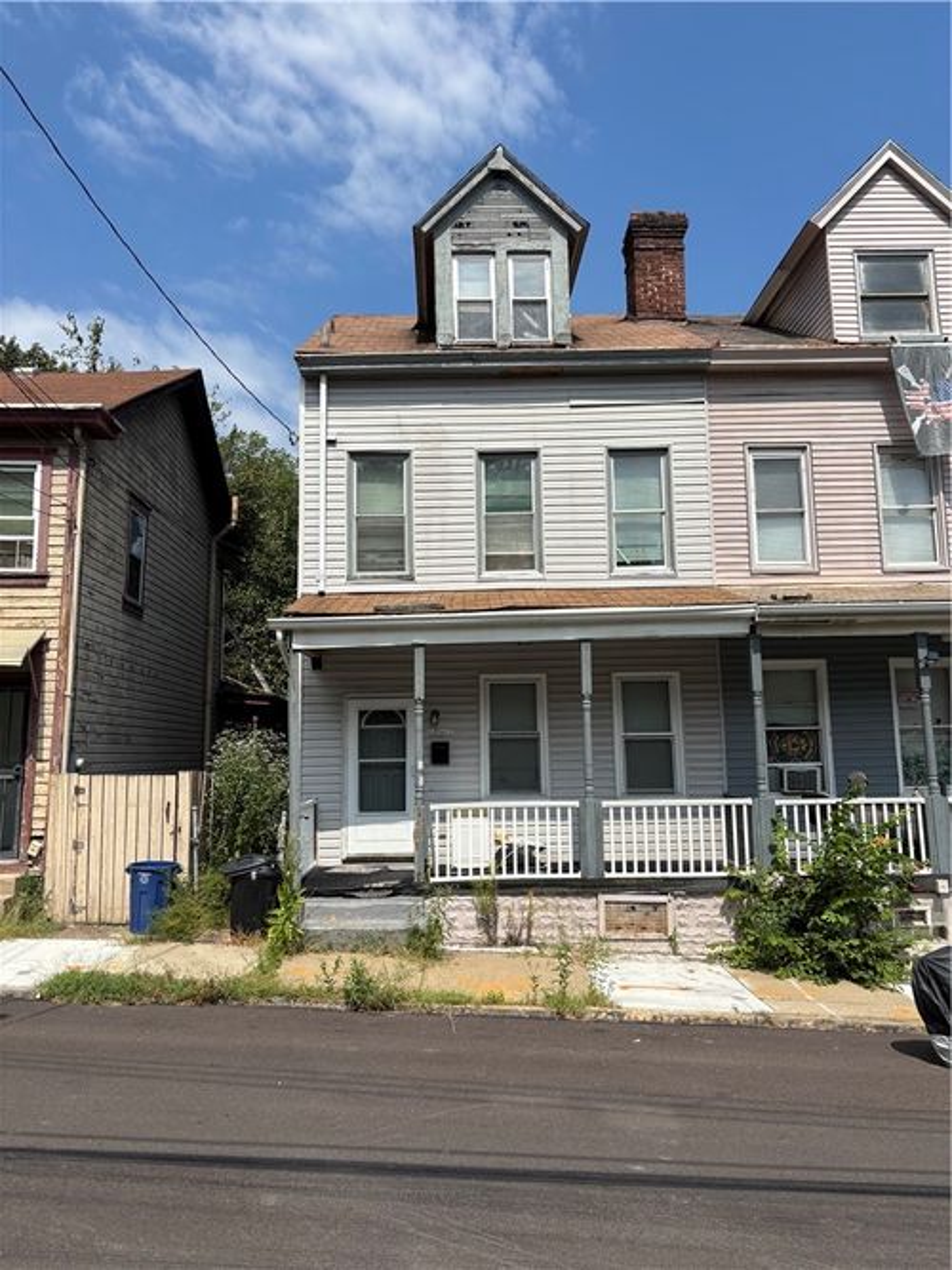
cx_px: 476
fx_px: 954
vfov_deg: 67.3
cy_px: 635
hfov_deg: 53.0
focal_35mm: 26
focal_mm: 5.96
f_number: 1.6
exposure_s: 1/4854
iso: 50
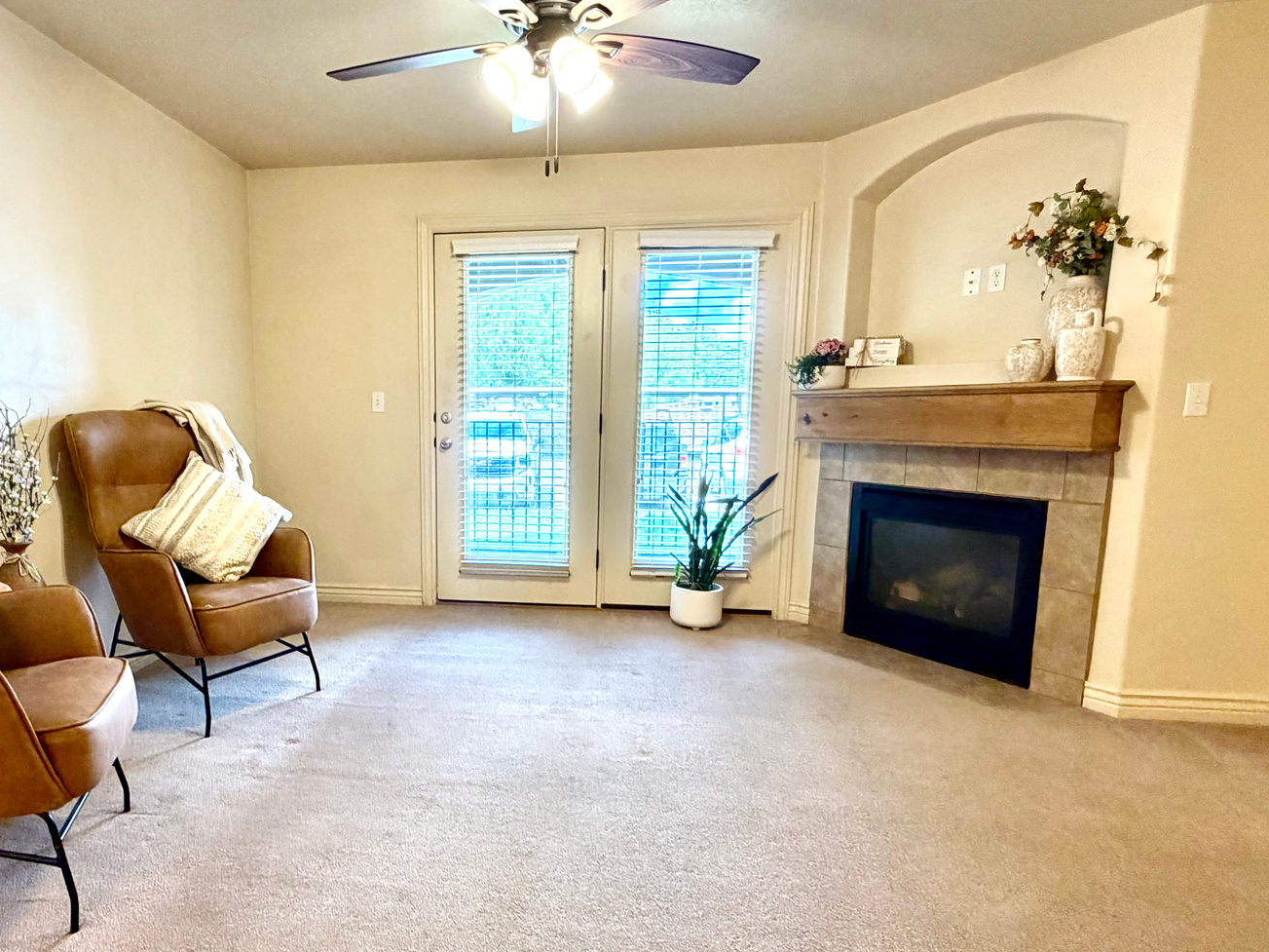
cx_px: 490
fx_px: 806
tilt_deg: -8.8
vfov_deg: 60.9
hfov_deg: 75.3
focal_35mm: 22
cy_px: 534
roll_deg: -0.4
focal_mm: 2.22
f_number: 2.2
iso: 320
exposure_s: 1/60
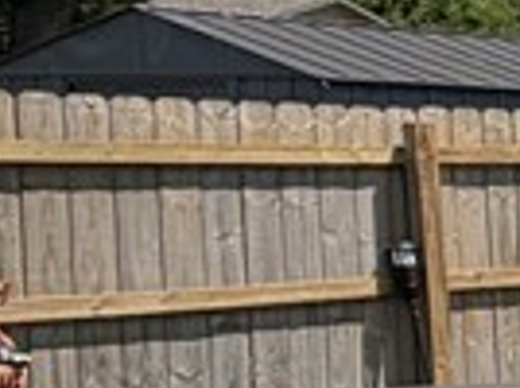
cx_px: 1855
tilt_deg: -3.2
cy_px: 260
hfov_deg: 9.4
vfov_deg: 13.8
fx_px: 1604
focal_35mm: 107
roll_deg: -0.2
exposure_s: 1/770
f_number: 2.2
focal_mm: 2.22
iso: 20
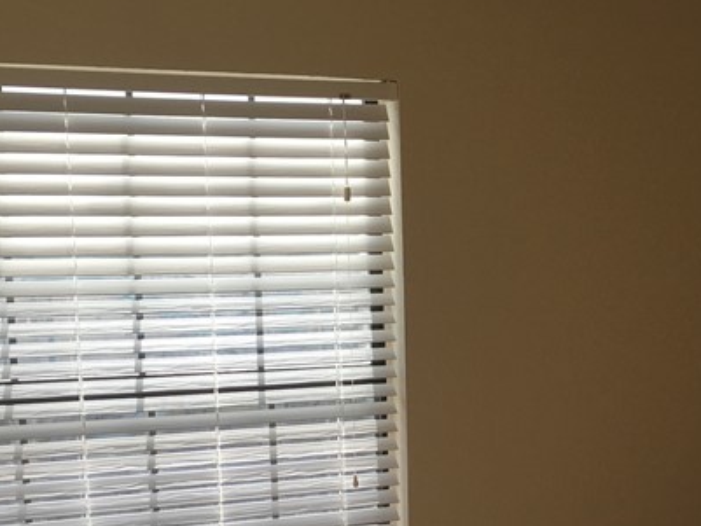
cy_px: 419
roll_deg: -1.1
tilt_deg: -7.3
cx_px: 722
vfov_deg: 19.7
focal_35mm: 74
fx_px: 1499
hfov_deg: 24.9
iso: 25
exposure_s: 1/490
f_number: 2.2
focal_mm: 4.15
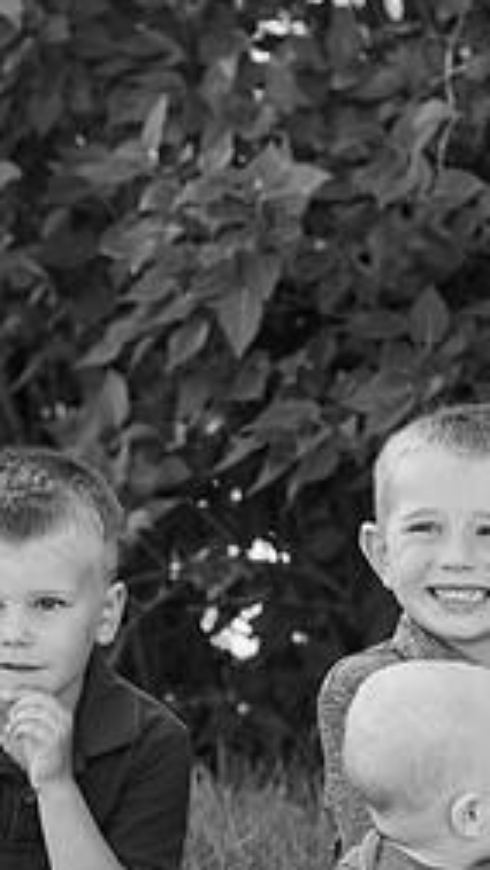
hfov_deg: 3.3
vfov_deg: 5.8
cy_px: 596
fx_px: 8581
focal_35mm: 372
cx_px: 248
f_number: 6.3
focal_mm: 154
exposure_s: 1/250
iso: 800
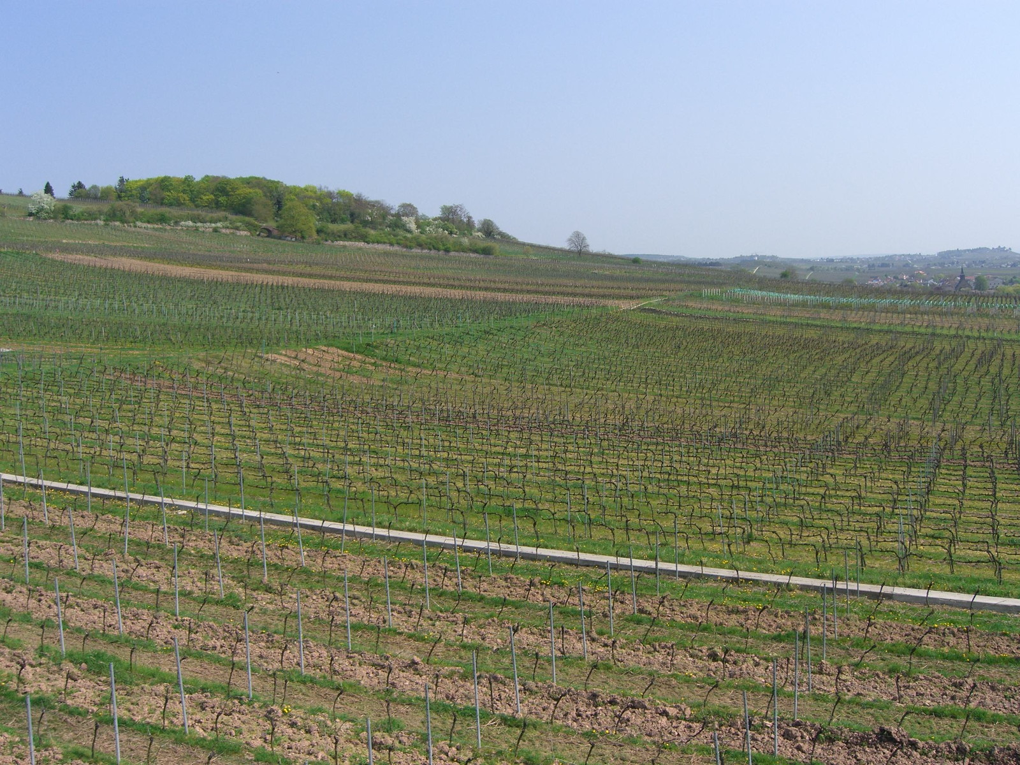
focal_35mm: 38
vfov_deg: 37.7
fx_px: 1120
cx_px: 510
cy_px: 382
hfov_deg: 49.0
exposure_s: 1/640
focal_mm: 7.9
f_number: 4
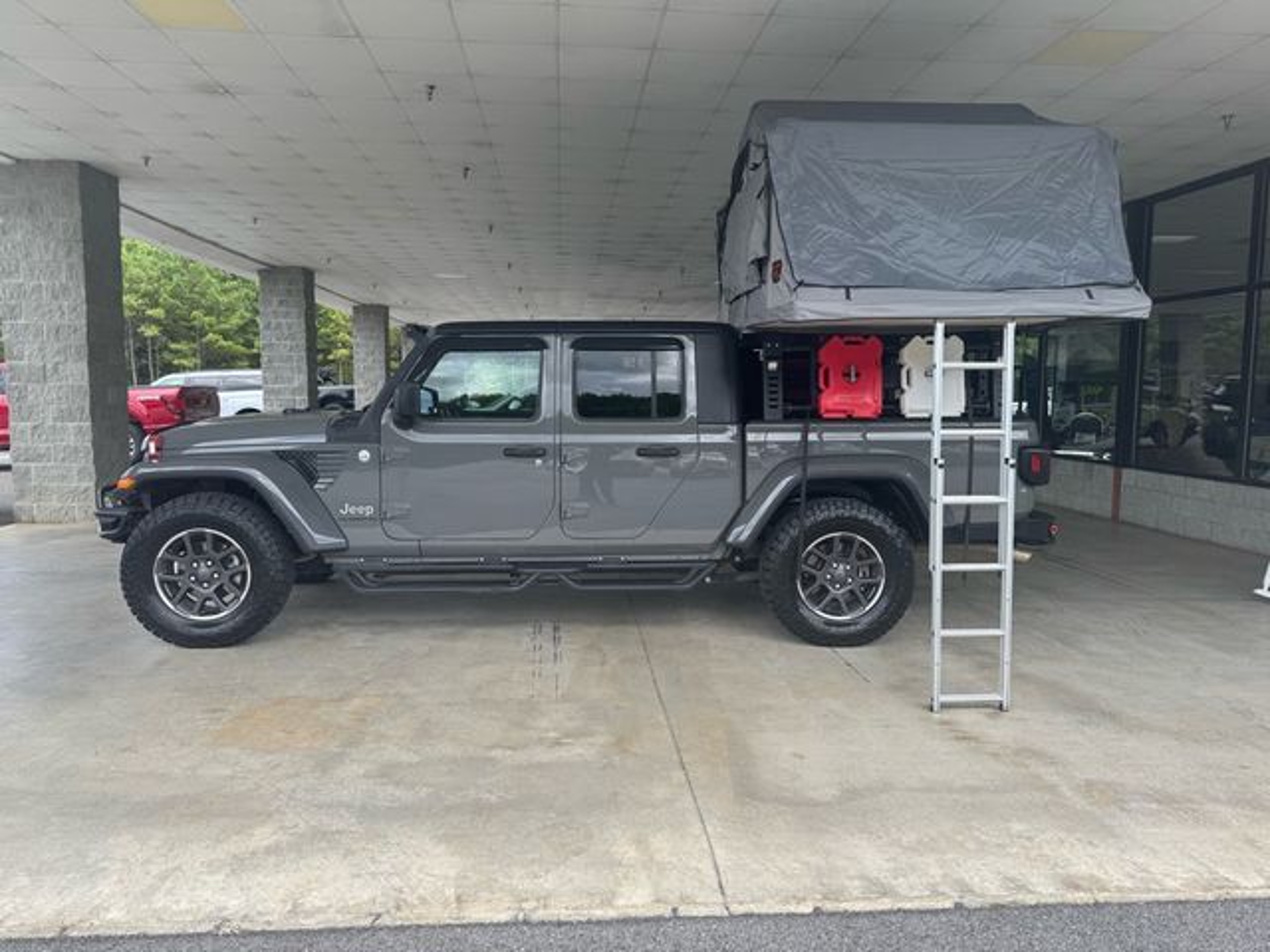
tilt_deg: -5.6
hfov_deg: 71.6
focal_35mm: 24
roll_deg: -0.4
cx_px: 635
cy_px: 476
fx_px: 881
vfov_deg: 56.8
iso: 80
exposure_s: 1/900
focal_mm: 6.76
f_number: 1.78
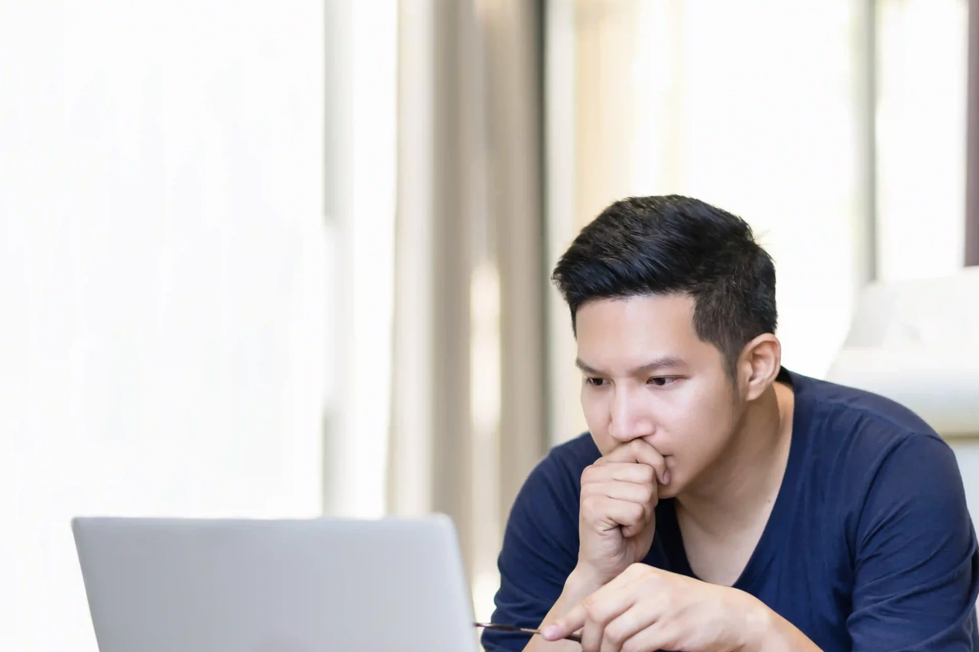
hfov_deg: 17.5
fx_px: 3182
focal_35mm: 117
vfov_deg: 11.7
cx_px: 458
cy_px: 386
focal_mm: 85
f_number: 1.8
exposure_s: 1/80
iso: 320
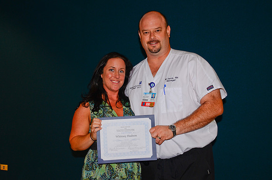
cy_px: 90
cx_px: 136
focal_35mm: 45
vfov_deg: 29.7
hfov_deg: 43.7
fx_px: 339
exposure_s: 1/50
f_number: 5
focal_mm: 30
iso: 400
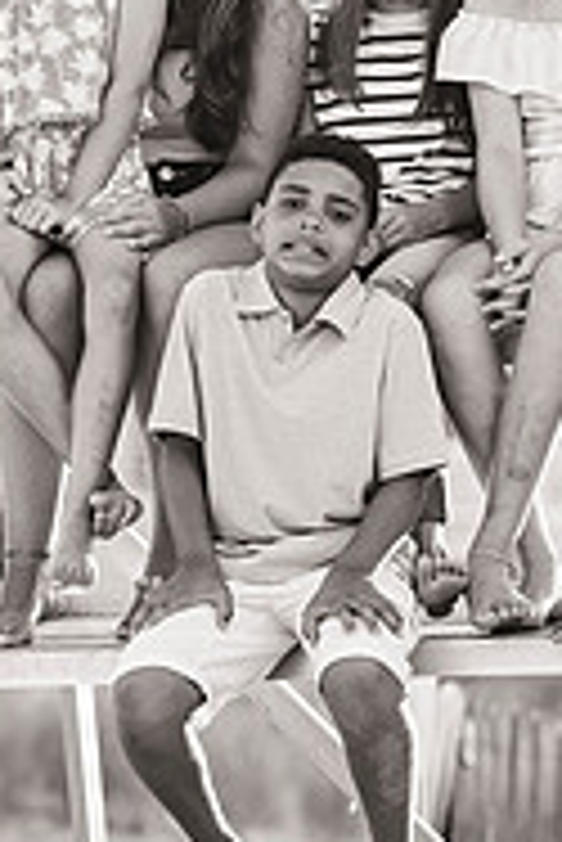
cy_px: 302
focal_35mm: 253
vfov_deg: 8.1
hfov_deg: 5.4
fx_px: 5913
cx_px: 445
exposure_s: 1/800
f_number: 3.2
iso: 250
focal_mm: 105
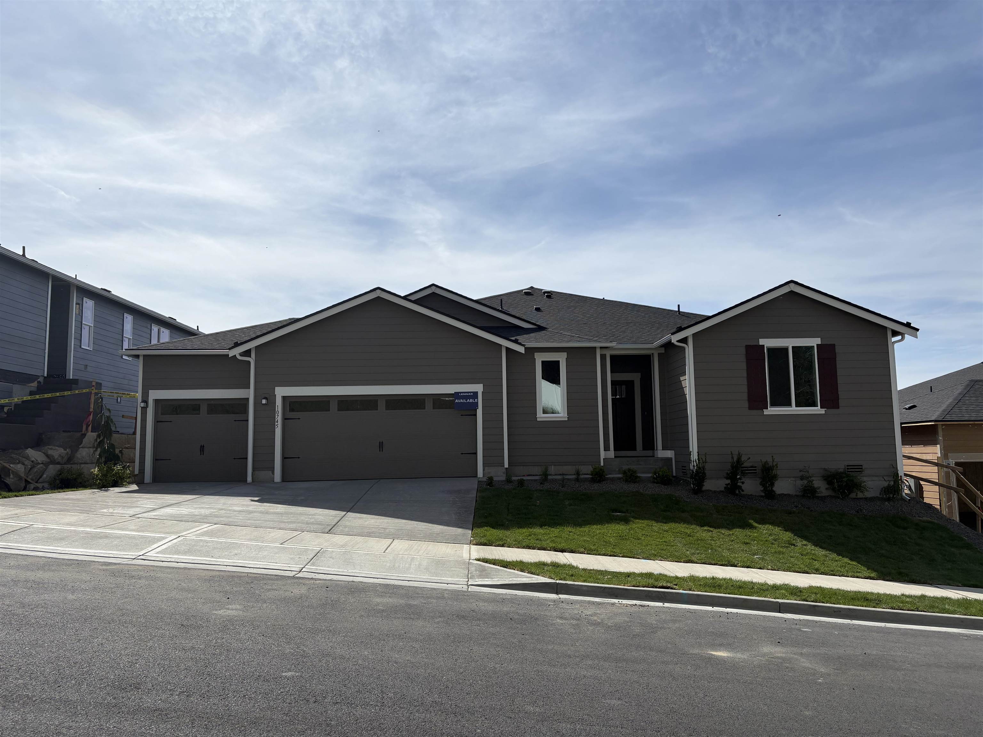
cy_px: 368
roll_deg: +0.6
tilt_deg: +6.3
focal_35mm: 26
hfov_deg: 67.3
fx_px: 738
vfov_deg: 53.1
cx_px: 492
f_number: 1.6
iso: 50
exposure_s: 1/7813
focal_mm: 5.96
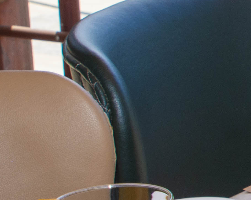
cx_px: 570
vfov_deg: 7.0
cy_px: 56
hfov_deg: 8.1
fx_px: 1649
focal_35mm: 222
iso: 100
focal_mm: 24
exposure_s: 1/160
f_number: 6.3
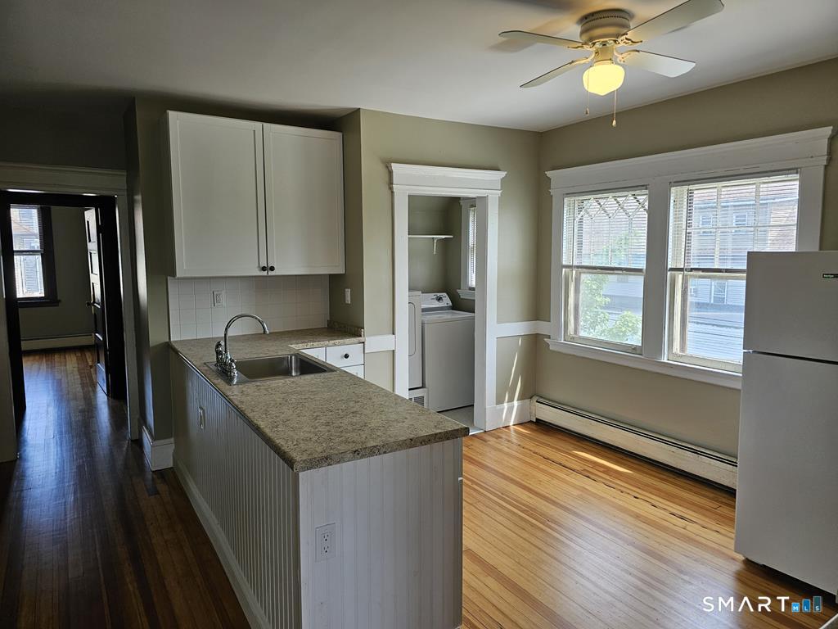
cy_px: 314
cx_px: 419
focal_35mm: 23
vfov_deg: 58.9
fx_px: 557
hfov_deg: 73.9
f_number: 1.7
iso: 40
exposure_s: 1/120
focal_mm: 6.3
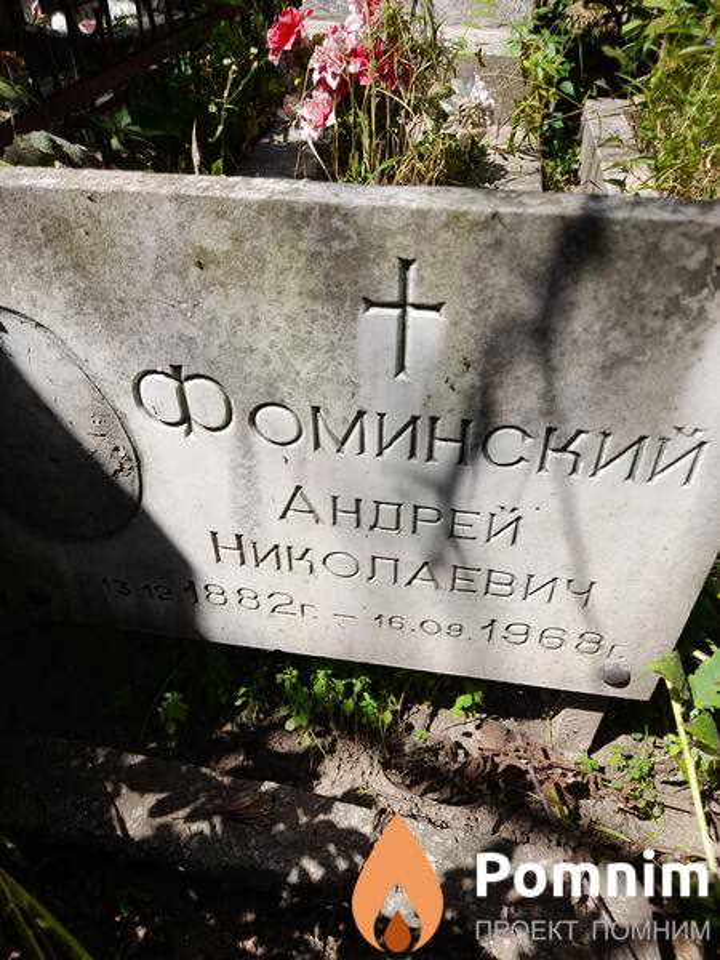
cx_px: 360
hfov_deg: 54.9
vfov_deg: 69.4
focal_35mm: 25
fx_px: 693
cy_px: 480
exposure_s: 1/467
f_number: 2
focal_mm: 4.6
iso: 20
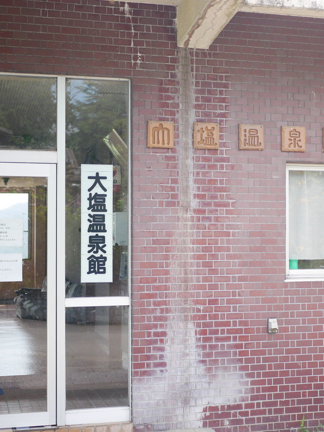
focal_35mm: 67
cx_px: 237
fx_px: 836
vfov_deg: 29.0
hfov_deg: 21.8
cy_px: 216
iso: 200
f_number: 1.7
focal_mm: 25
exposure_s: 1/800
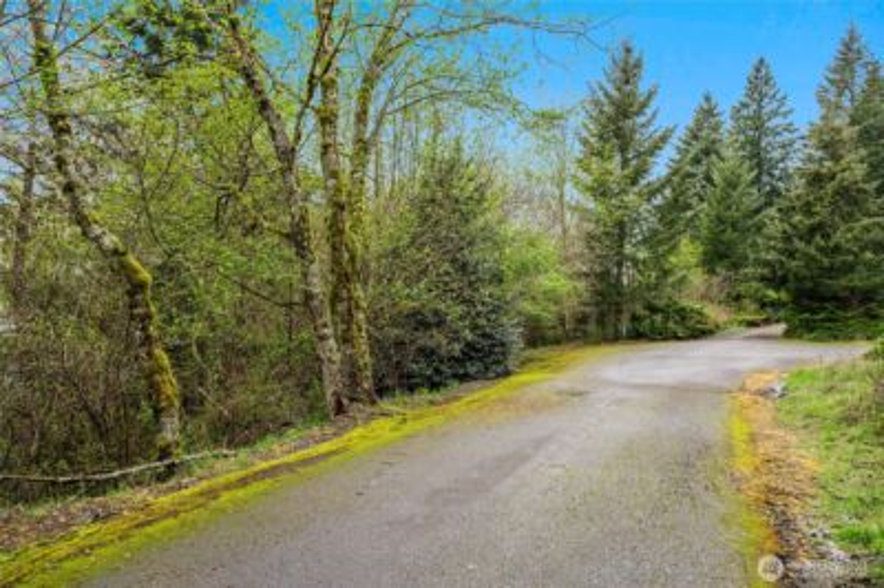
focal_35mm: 28
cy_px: 294
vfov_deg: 46.3
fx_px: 687
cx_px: 442
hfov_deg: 65.5
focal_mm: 28
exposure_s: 1/250
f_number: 4
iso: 360
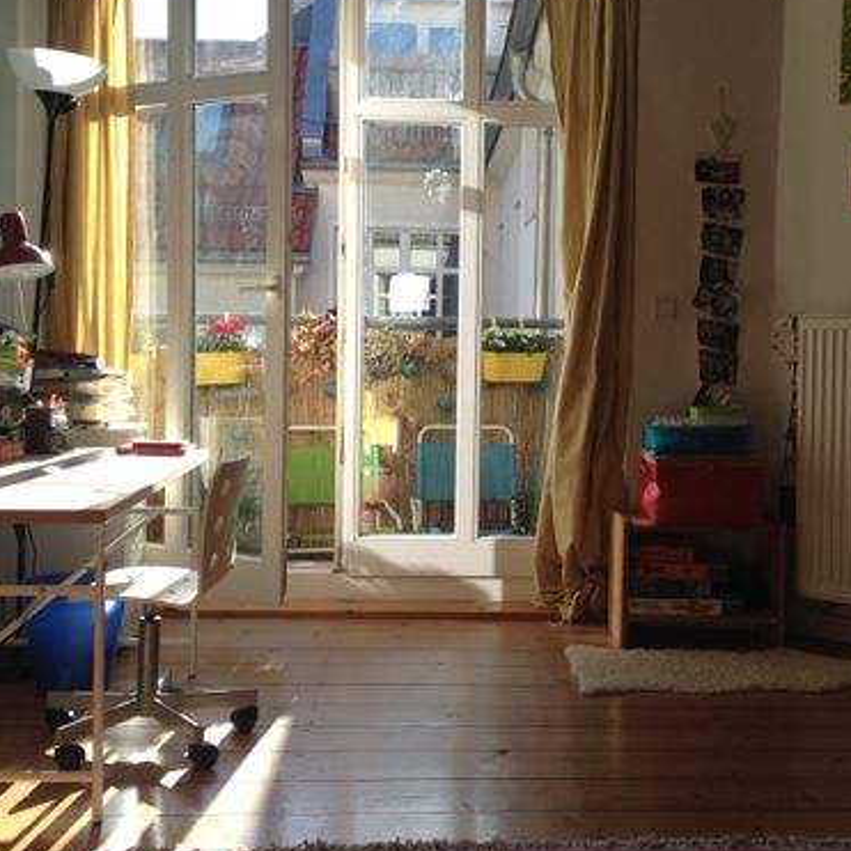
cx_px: 502
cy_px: 372
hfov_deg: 33.9
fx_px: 1391
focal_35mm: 50
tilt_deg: -6.7
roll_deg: -1.2
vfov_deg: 34.0
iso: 50
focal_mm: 4.28
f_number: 2.4
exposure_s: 1/325
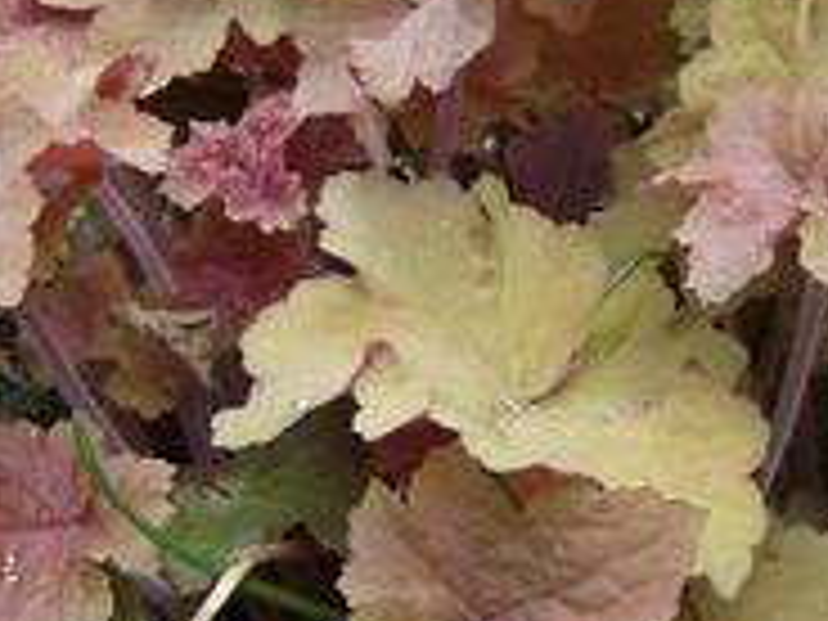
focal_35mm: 86
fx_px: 2057
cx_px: 549
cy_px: 243
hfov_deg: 22.7
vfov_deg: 17.1
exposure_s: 1/231
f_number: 2.8
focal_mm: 6
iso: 100
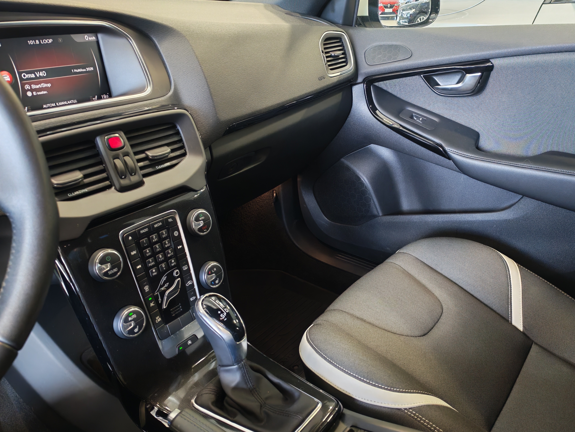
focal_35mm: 31
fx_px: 515
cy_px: 216
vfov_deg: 45.4
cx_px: 288
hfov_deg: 58.4
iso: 884
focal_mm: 6.12
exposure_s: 1/50
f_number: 1.9
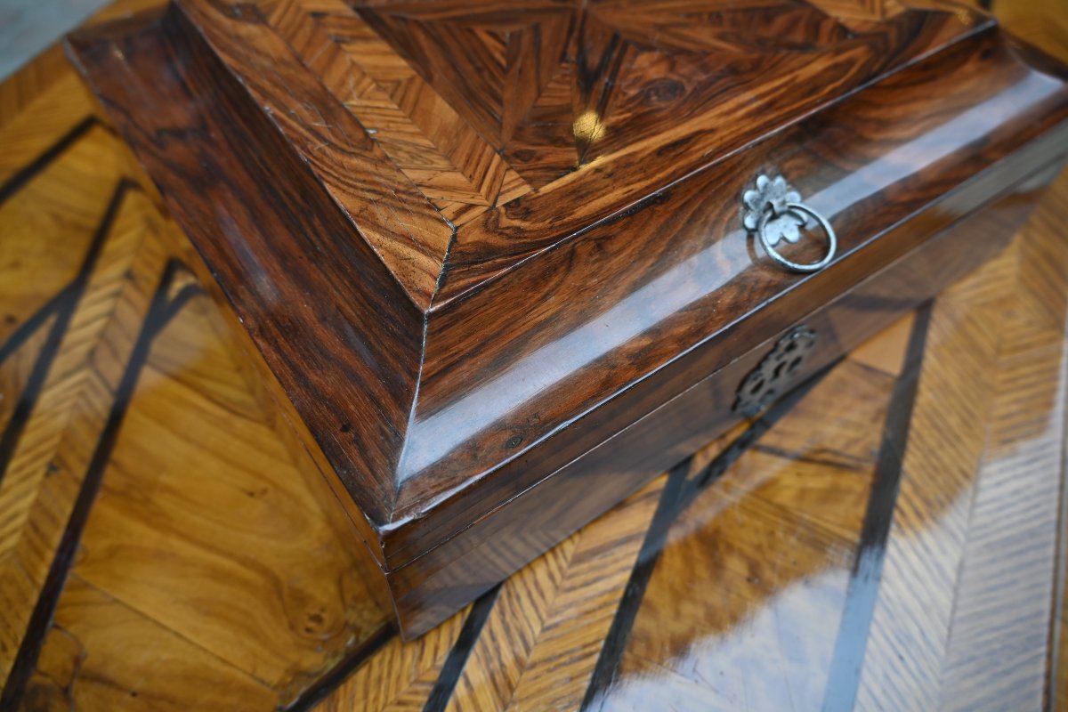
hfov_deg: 64.6
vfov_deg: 45.7
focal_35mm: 28
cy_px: 356
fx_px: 845
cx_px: 534
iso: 250
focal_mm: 19
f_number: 4
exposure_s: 1/250
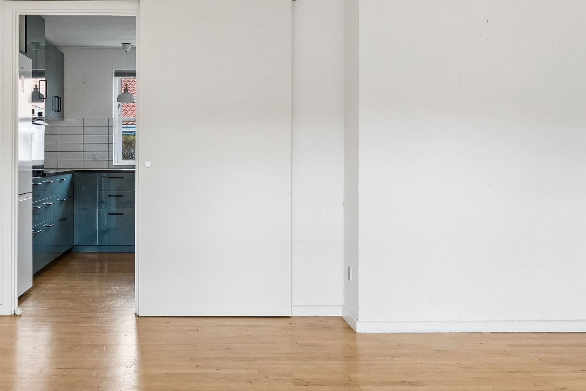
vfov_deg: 31.0
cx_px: 206
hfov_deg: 44.9
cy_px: 142
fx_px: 700
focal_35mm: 43
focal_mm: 14
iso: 200
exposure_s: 1/13
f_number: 8
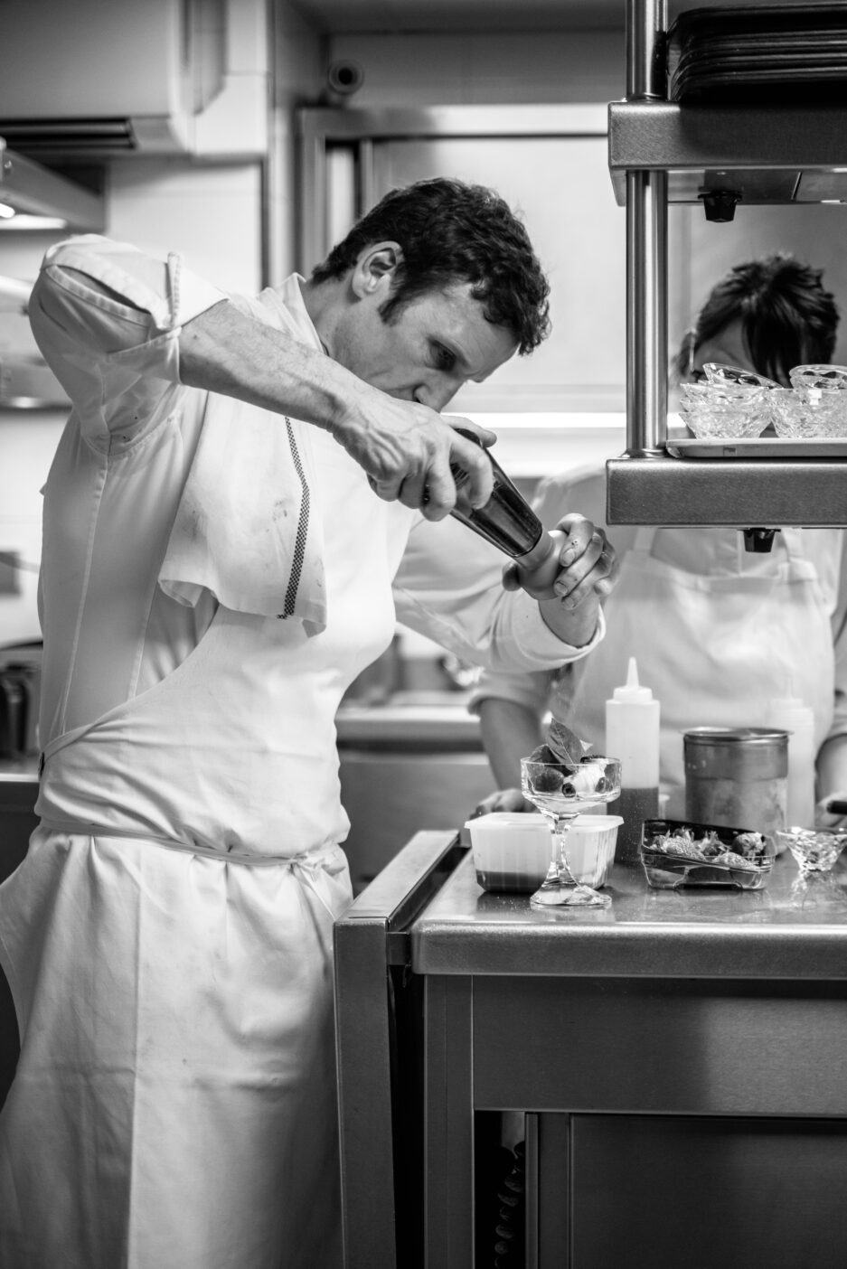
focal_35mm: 75
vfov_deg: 27.0
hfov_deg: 18.2
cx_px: 424
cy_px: 634
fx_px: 2645
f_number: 2.8
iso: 640
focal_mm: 75
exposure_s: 1/200
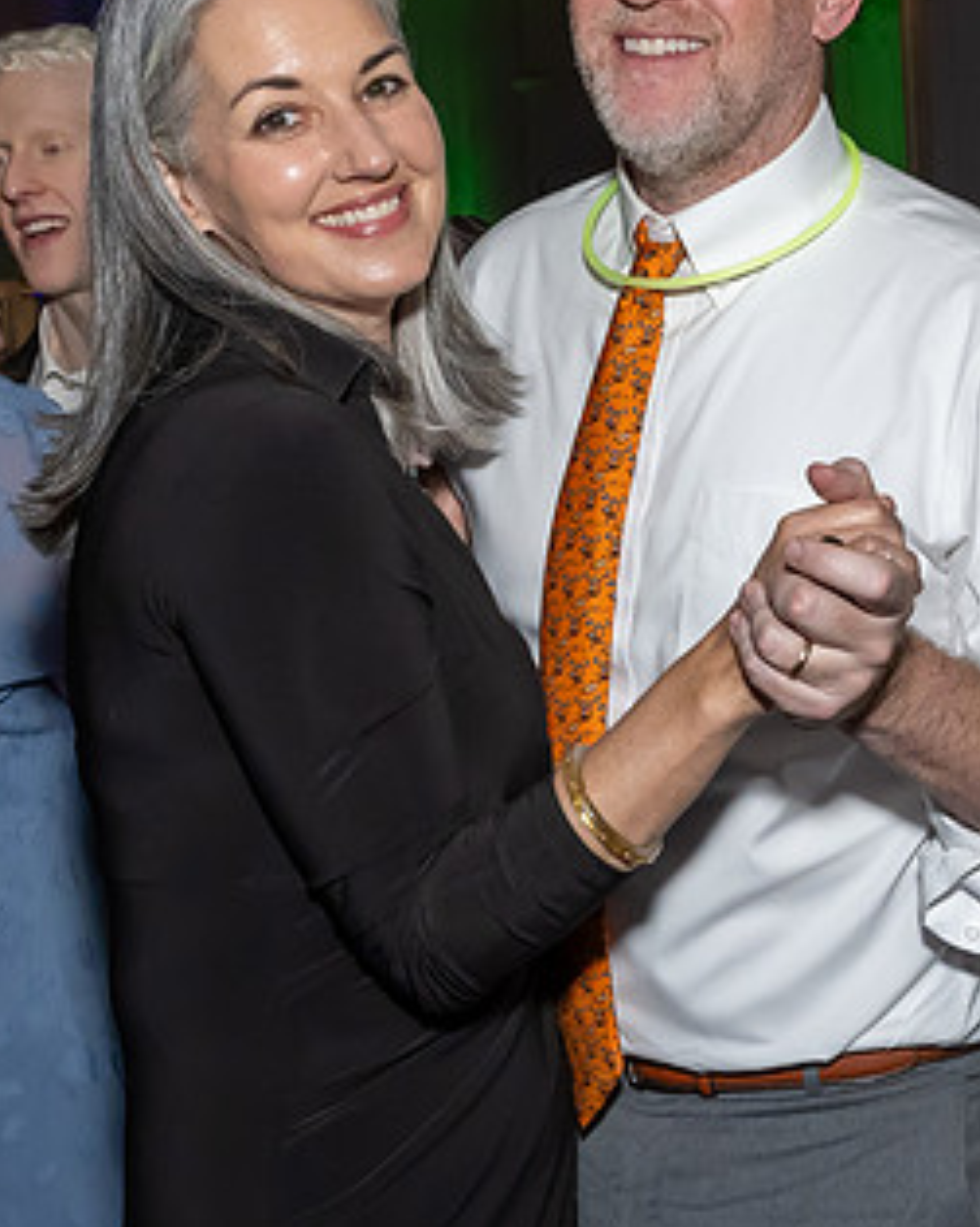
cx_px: 846
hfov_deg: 21.4
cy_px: 476
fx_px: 2539
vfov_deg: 27.1
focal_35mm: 70
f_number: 7.1
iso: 1000
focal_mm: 18
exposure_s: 1/250
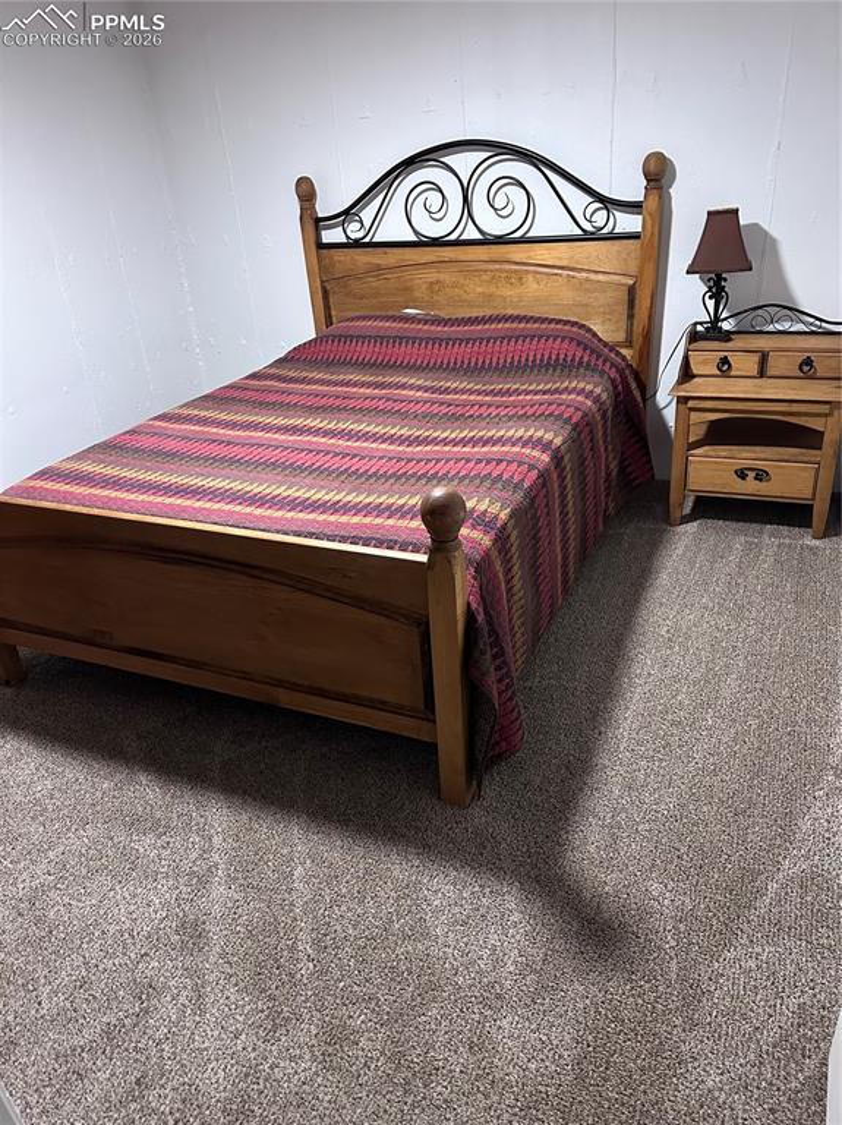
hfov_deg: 56.8
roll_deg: +3.8
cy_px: 562
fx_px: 779
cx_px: 421
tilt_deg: -27.1
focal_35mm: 24
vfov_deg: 71.6
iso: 800
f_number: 1.78
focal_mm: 6.86
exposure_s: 1/60
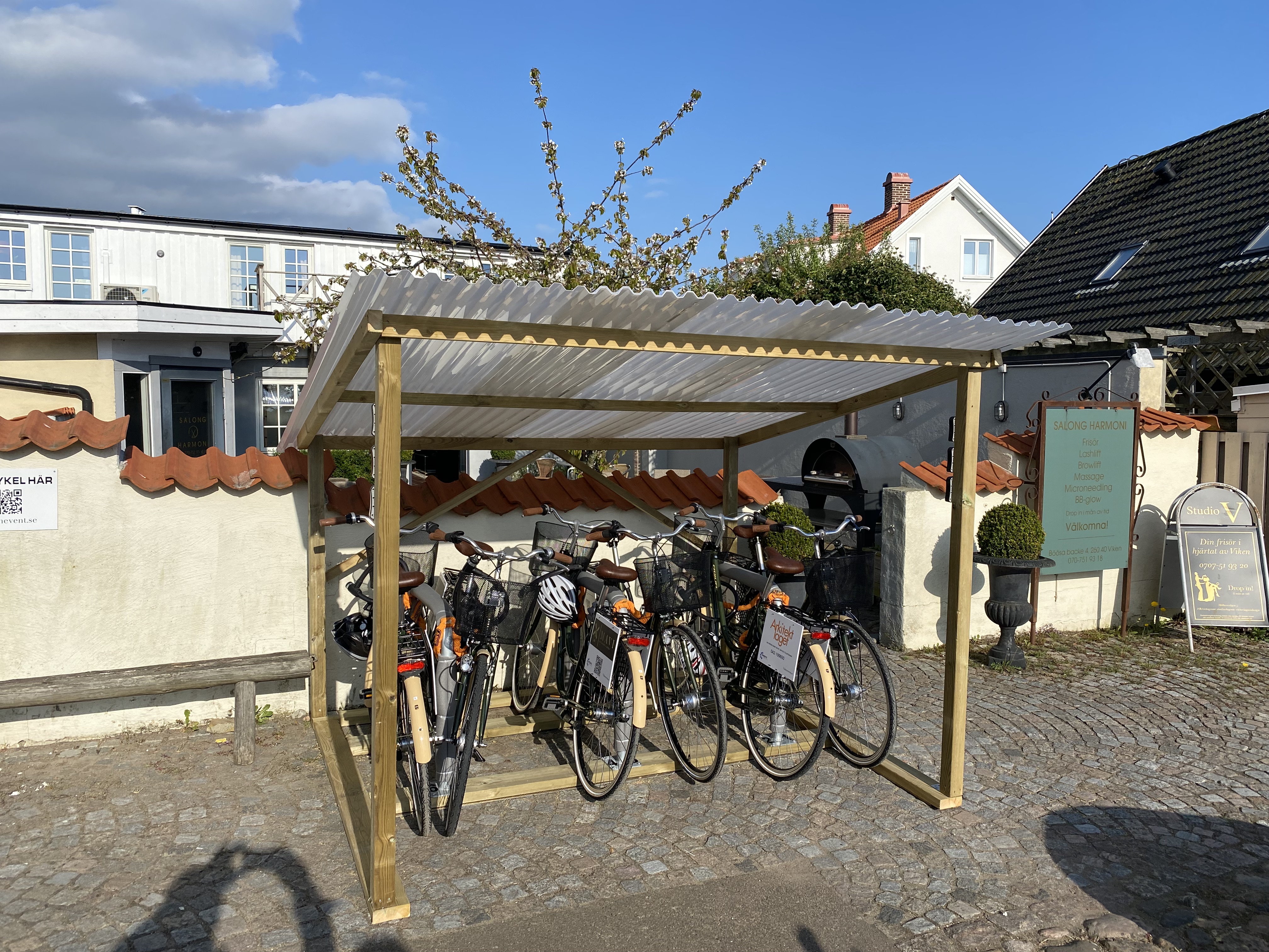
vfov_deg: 53.1
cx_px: 634
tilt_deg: -3.9
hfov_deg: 67.3
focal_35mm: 26
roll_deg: -0.7
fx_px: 953
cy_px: 476
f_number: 1.8
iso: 32
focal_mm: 4.25
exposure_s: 1/3846
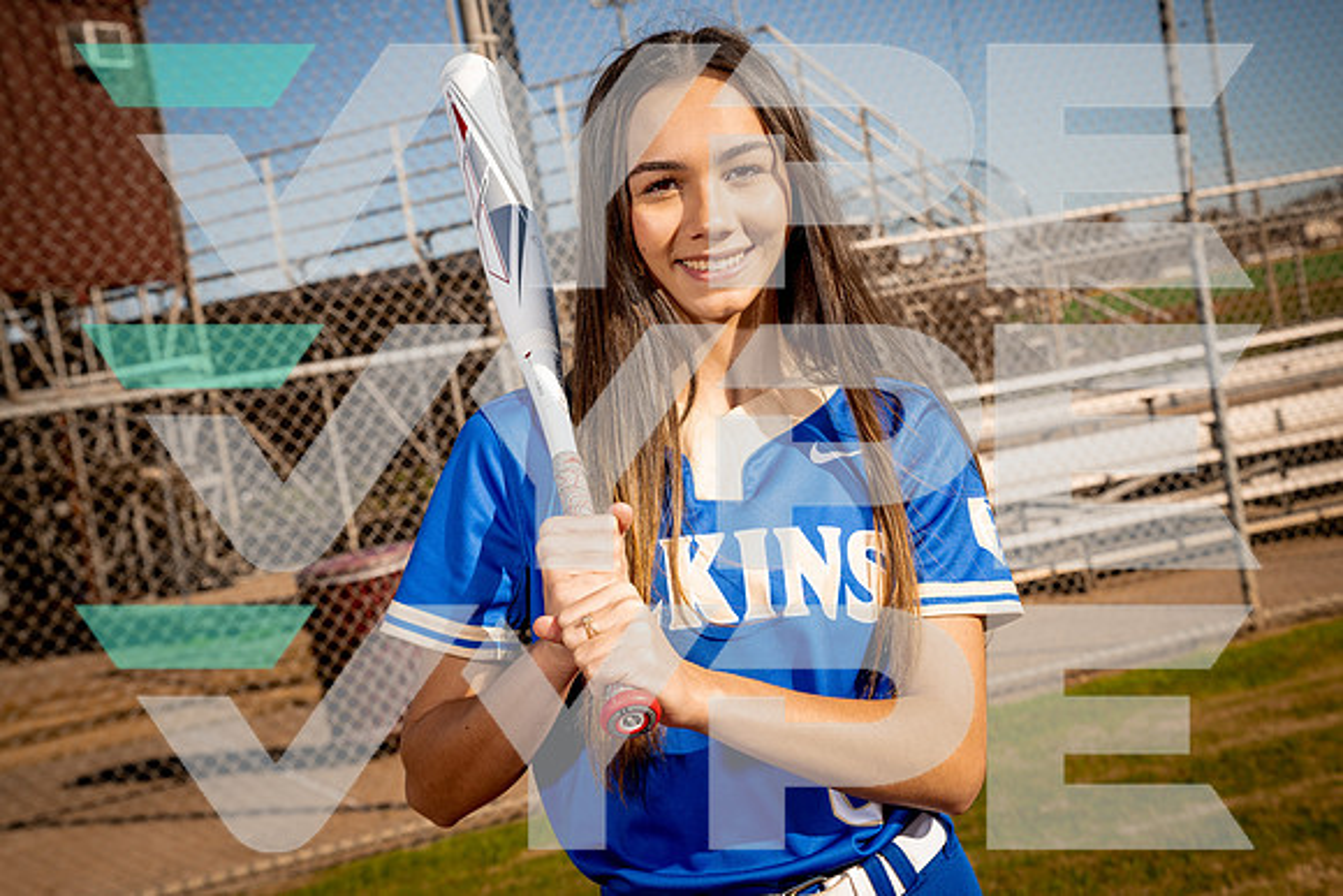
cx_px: 672
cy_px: 448
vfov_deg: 24.2
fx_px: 2090
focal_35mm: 56
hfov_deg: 35.6
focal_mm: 56
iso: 100
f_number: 7.1
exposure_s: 1/250
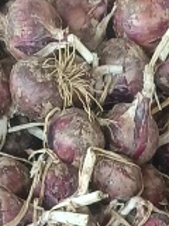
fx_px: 996
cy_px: 576
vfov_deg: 10.7
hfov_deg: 9.6
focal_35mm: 153
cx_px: 208
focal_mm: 5.59
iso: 727
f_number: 1.88
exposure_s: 1/50
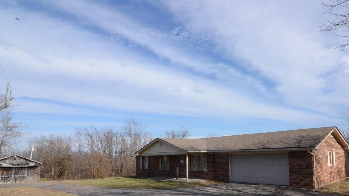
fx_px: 219
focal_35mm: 24
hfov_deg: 75.6
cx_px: 218
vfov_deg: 47.3
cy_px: 133
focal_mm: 11
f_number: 22
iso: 1000
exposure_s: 1/250
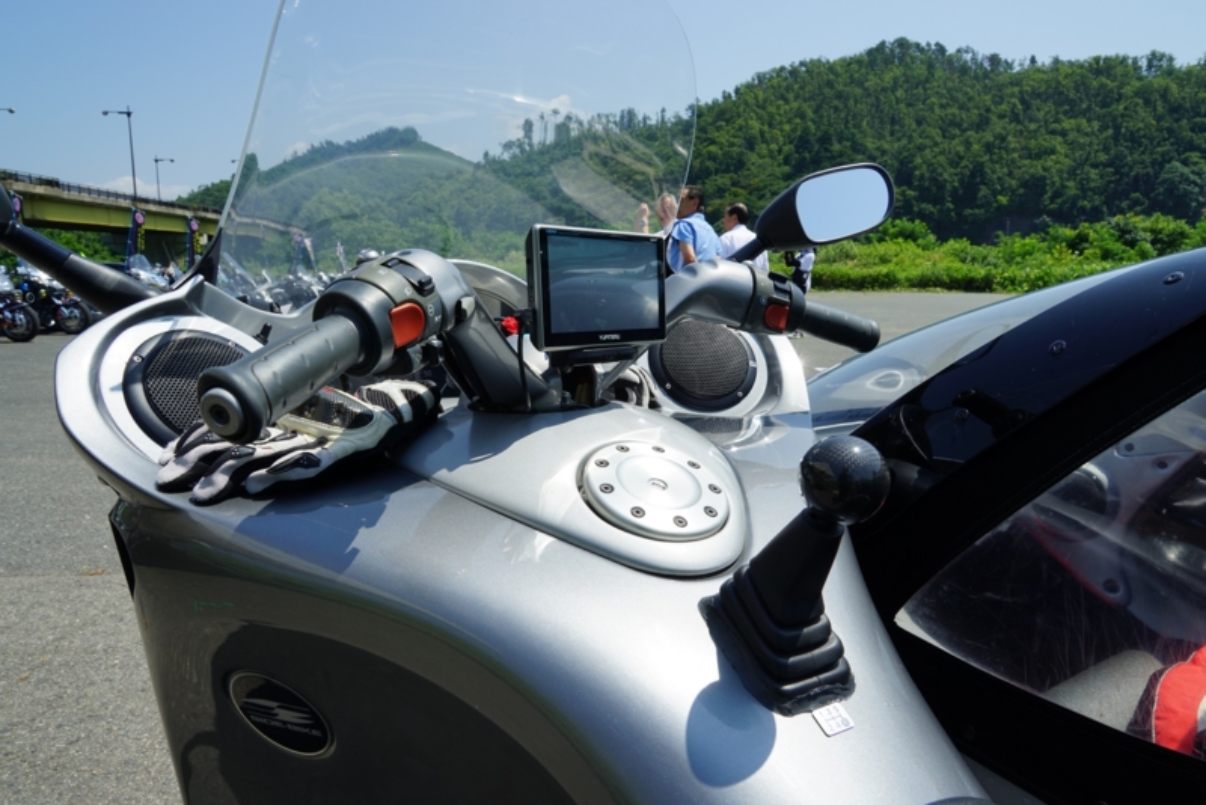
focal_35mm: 24
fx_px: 804
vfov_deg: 53.2
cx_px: 603
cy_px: 402
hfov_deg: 73.7
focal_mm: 24
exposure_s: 1/90
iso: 100
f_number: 13
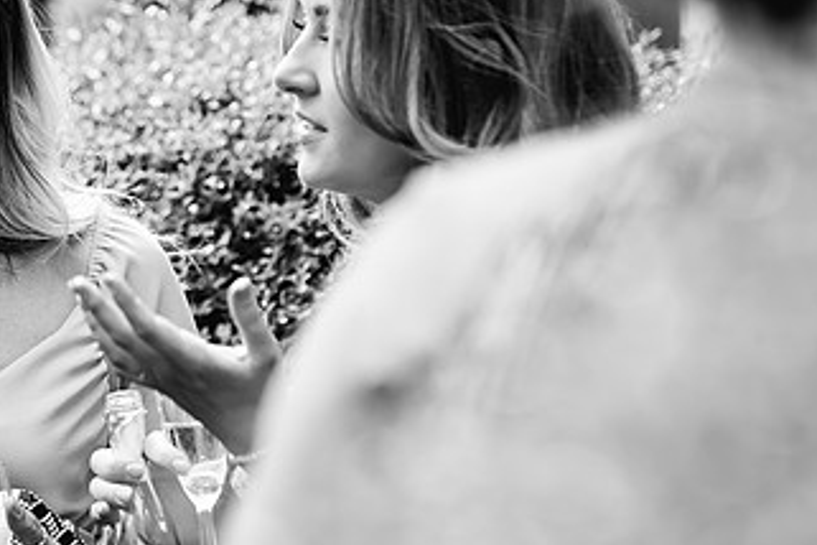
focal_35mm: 275
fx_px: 6240
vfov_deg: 5.0
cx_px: 84
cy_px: 190
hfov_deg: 7.5
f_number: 4.5
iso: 125
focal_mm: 152
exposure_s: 1/200
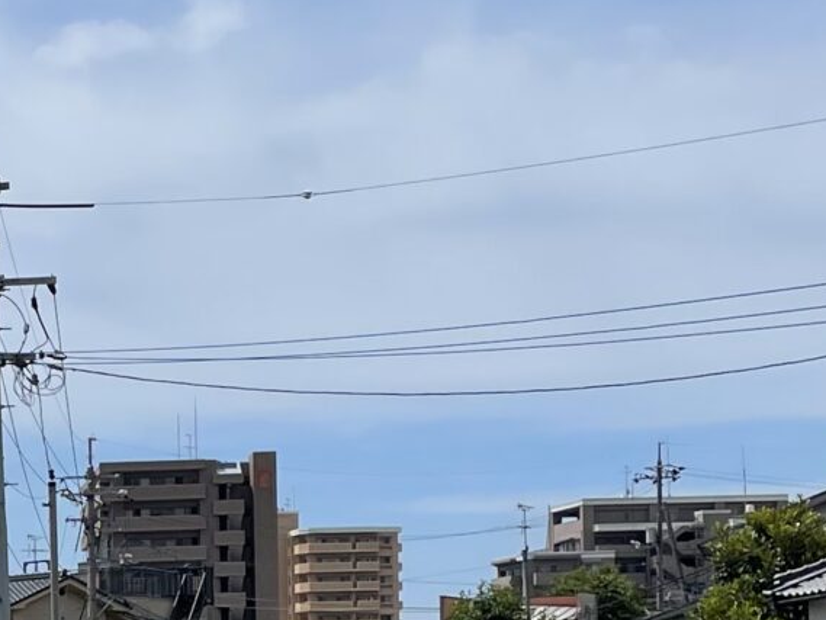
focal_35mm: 117
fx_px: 2792
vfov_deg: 12.3
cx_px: -456
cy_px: 807
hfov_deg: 15.4
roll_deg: +2.2
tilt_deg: +1.0
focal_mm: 4.2
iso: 32
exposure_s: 1/7813
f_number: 1.6
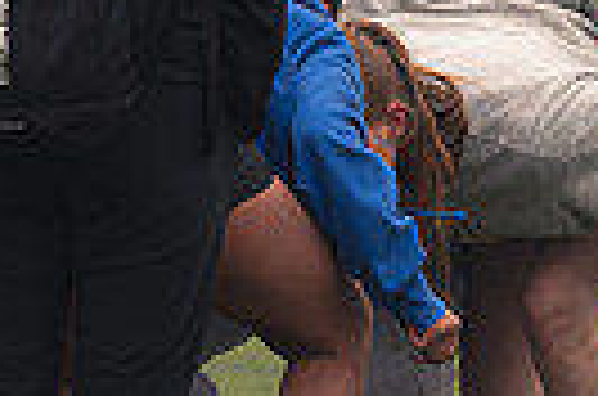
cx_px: 409
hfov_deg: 1.8
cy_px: 386
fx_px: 18726
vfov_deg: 1.2
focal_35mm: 1130
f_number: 2.8
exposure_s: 1/800
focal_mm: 200
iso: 250
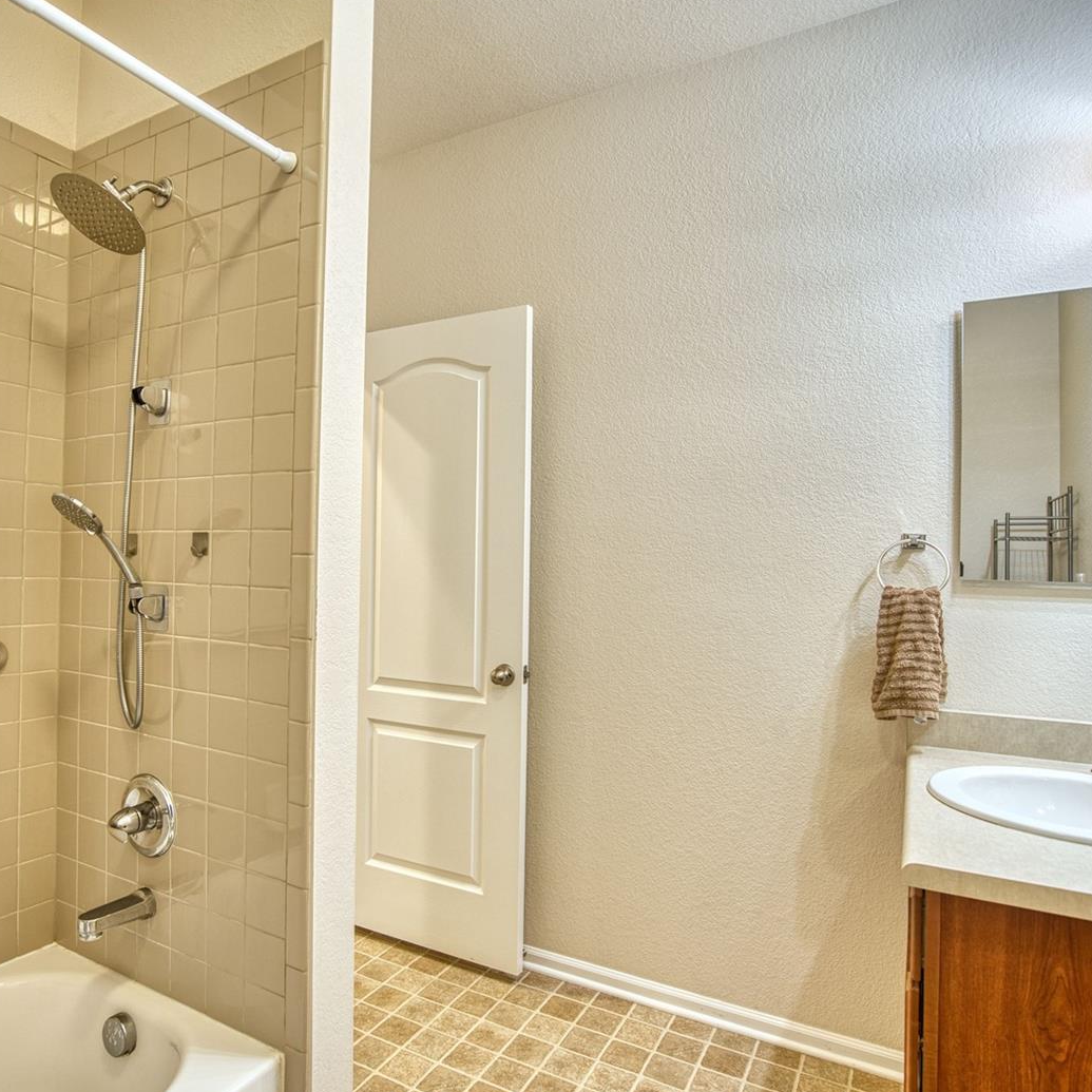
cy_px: 554
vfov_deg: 72.1
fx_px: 749
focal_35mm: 21
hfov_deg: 71.7
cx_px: 458
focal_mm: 16
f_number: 4
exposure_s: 1/25
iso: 500
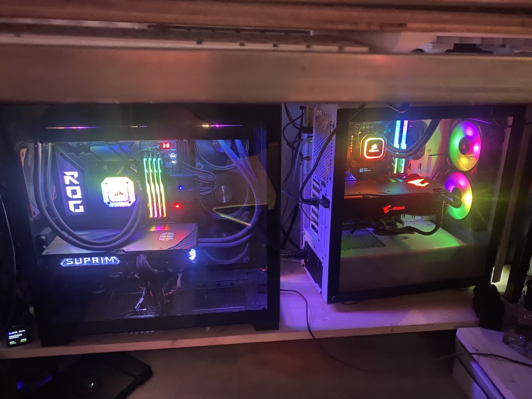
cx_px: 282
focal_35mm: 28
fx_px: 430
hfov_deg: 63.4
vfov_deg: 49.7
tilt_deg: -23.0
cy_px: 213
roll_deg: -1.5
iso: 640
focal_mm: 4.25
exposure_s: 1/7
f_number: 1.8
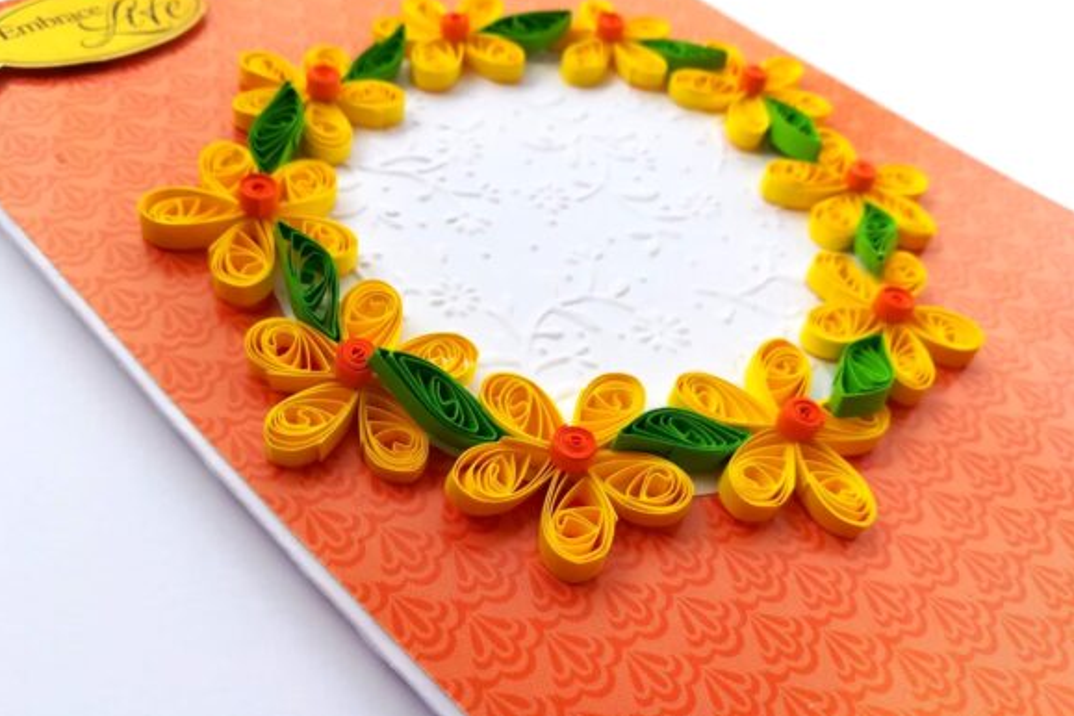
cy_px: 300
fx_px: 835
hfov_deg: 65.5
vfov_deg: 46.2
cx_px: 521
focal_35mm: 28
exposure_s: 1/226
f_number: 2.2
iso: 50
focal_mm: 3.83
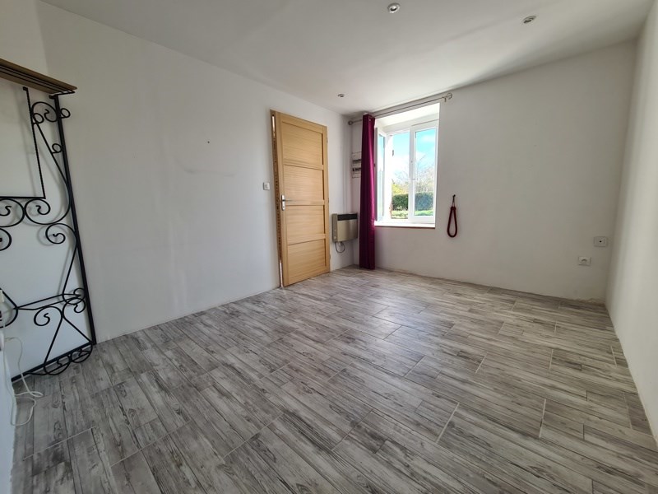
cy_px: 247
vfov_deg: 89.9
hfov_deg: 106.2
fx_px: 247
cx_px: 329
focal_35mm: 13
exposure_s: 1/103
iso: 50
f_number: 2.2
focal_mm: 2.2
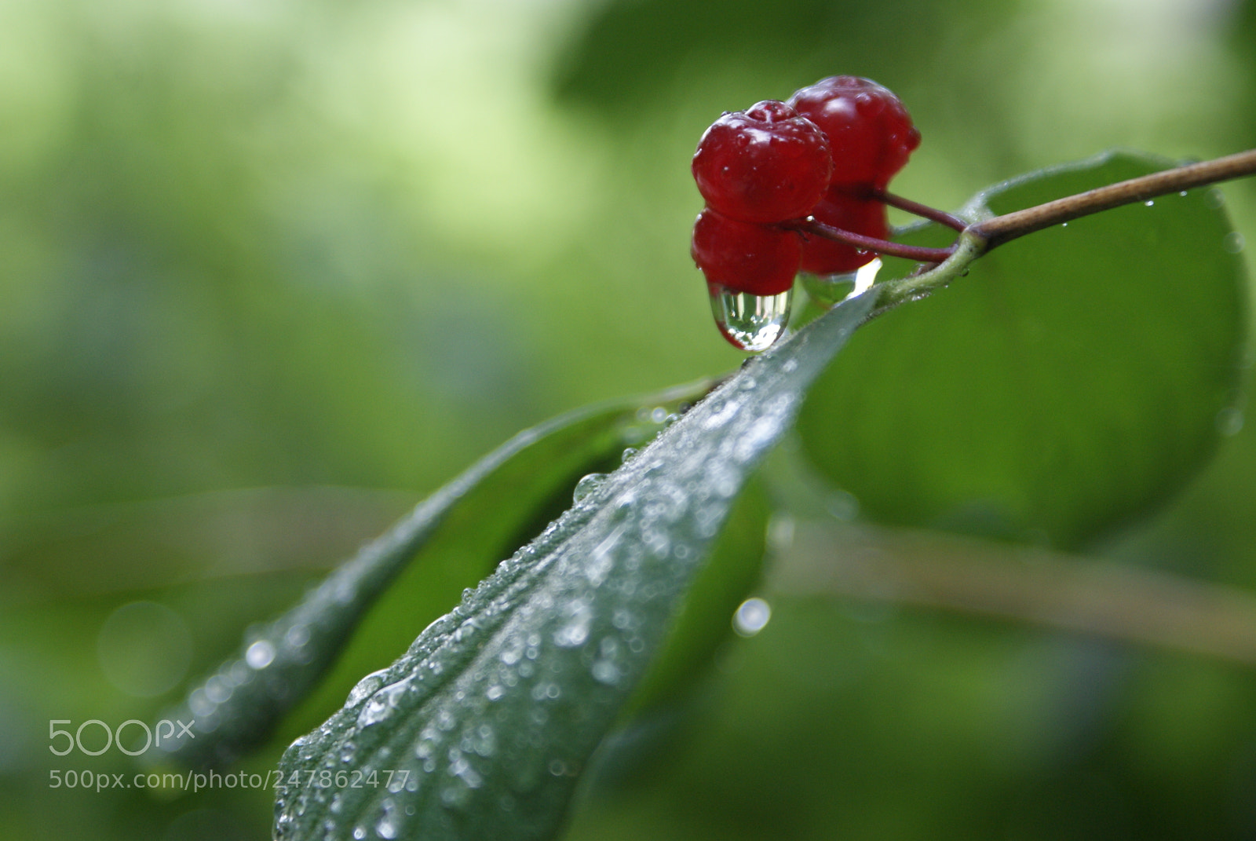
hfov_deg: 19.4
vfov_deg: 13.1
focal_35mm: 105
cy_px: 420
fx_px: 3668
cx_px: 628
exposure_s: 1/125
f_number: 5.6
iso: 320
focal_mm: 70
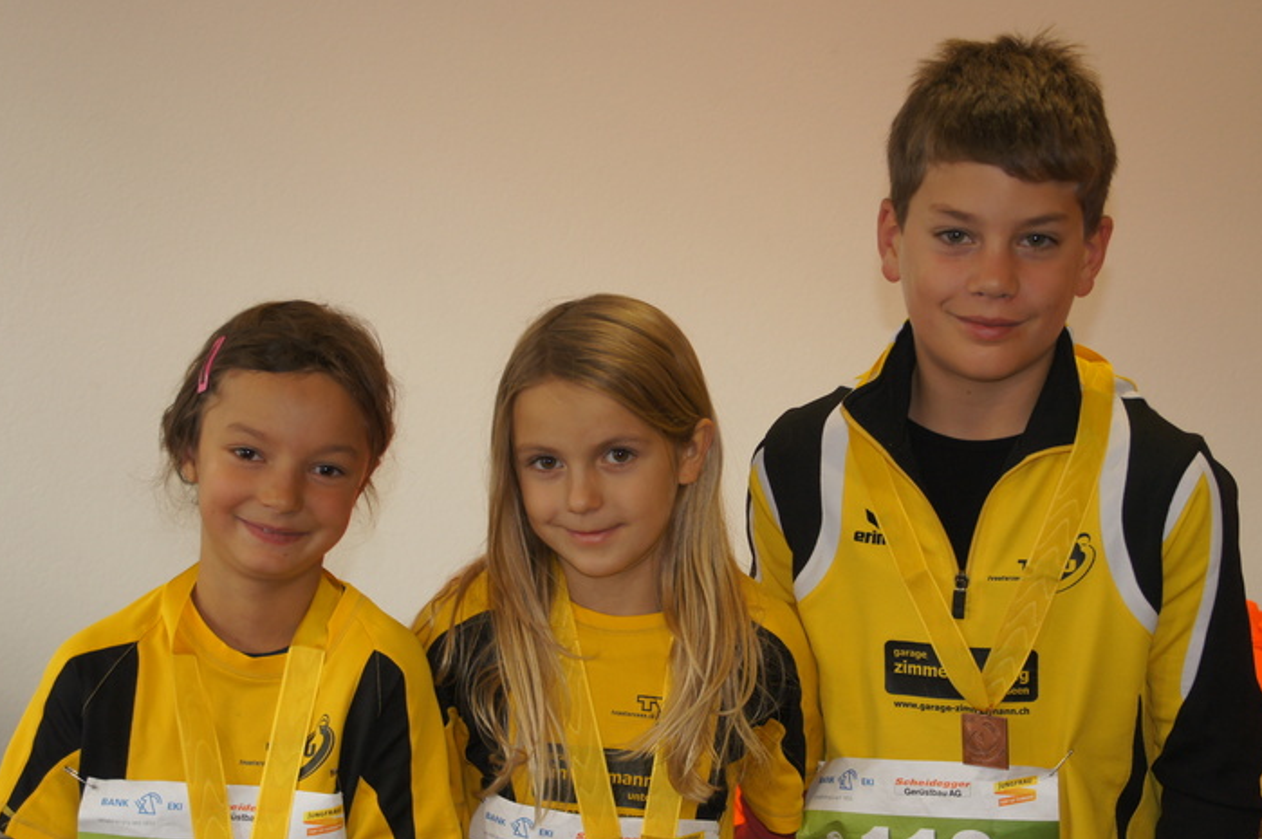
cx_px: 652
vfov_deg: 18.4
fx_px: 2592
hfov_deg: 27.4
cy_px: 416
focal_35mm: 74
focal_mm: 46
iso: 500
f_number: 5
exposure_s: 1/80
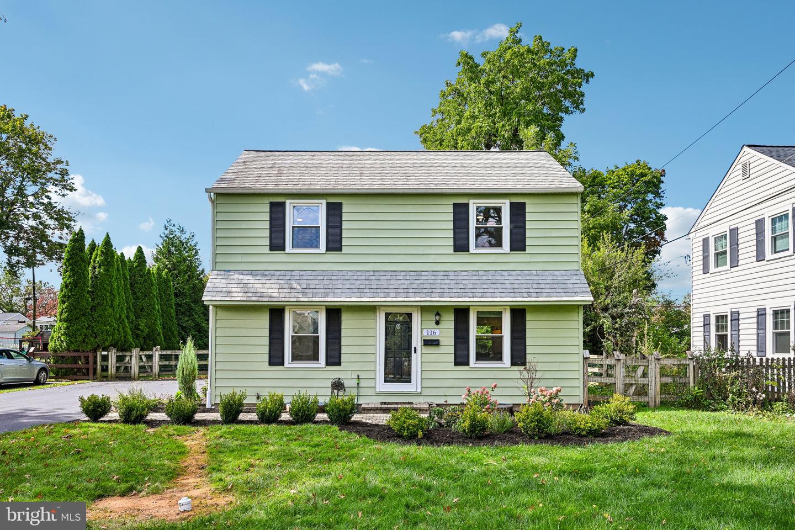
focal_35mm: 22
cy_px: 265
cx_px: 398
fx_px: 486
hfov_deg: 78.6
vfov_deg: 57.2
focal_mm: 22
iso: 800
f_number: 8
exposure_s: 1/640
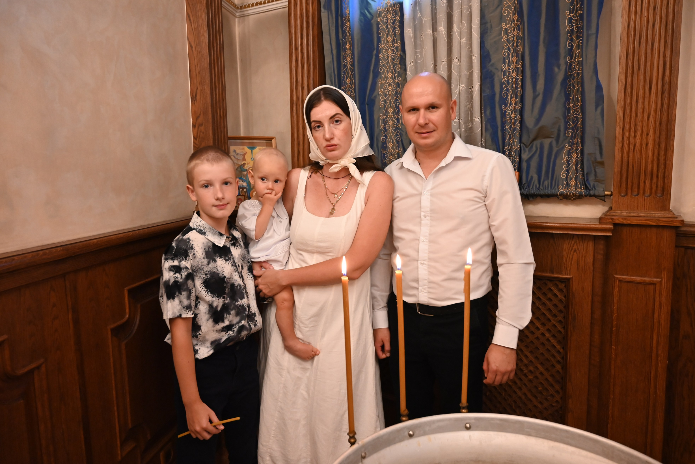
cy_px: 226
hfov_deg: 71.5
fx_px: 483
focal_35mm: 25
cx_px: 345
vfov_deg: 51.3
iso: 3200
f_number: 4
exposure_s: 1/80
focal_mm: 24
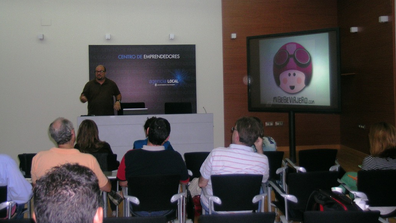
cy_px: 82
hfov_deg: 47.4
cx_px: 199
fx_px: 451
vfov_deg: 27.6
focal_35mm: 43
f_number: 3.1
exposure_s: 1/60.1
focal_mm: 8
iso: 78
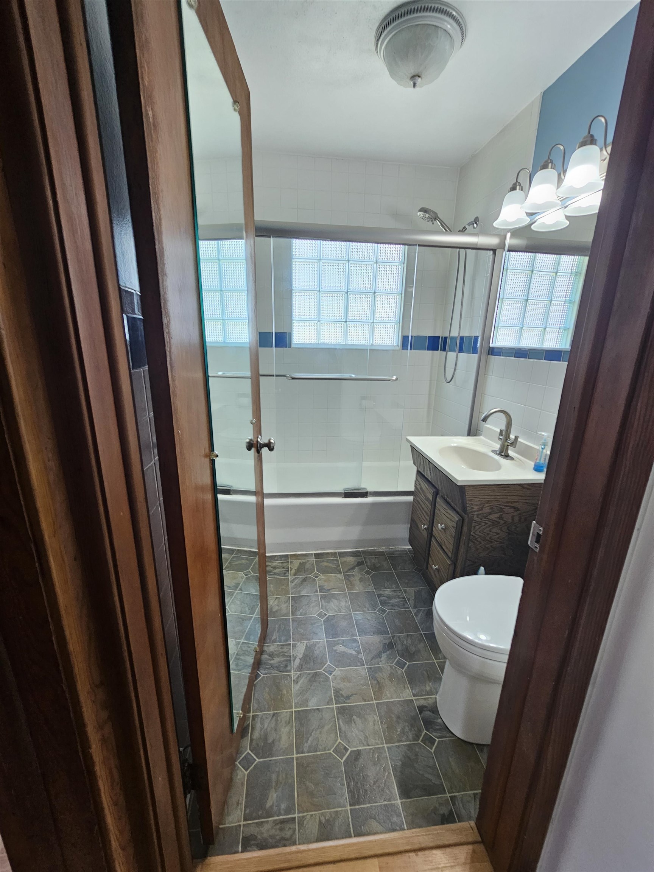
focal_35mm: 13
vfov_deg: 106.2
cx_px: 327
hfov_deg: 89.9
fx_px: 327
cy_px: 436
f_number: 2.2
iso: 125
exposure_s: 1/60
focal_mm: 2.2
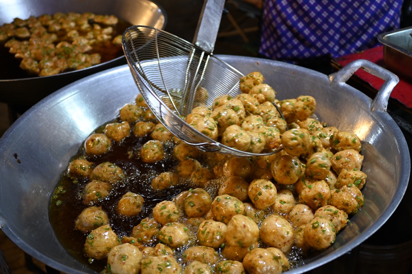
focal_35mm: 42
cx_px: 206
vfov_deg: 31.9
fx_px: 481
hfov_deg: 46.4
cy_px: 137
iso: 400
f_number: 2.8
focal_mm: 28
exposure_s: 1/250
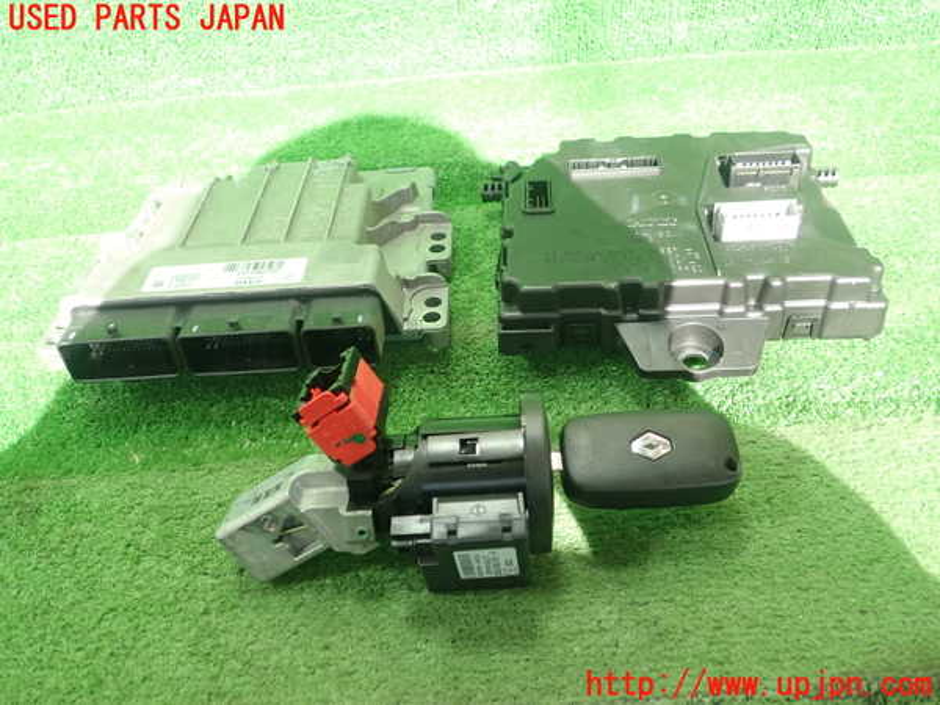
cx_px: 470
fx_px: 815
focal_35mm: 30
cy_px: 352
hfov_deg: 60.0
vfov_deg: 46.8
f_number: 2.3
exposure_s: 1/125
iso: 250
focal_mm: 5.5
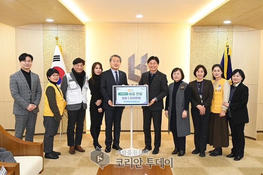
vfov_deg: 38.8
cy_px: 88
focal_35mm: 34
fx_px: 248
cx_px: 132
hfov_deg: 55.8
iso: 2000
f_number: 5.6
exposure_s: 1/160
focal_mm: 34
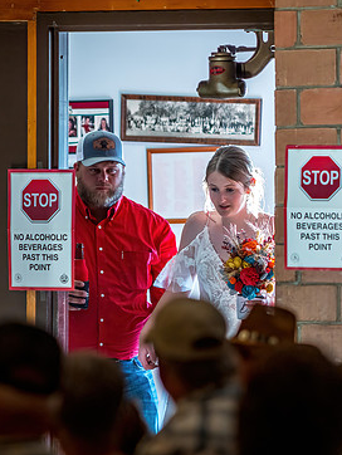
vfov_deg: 8.3
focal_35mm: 239
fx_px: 3145
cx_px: 174
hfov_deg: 6.2
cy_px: 238
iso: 800
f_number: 2.8
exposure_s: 1/200
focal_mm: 200
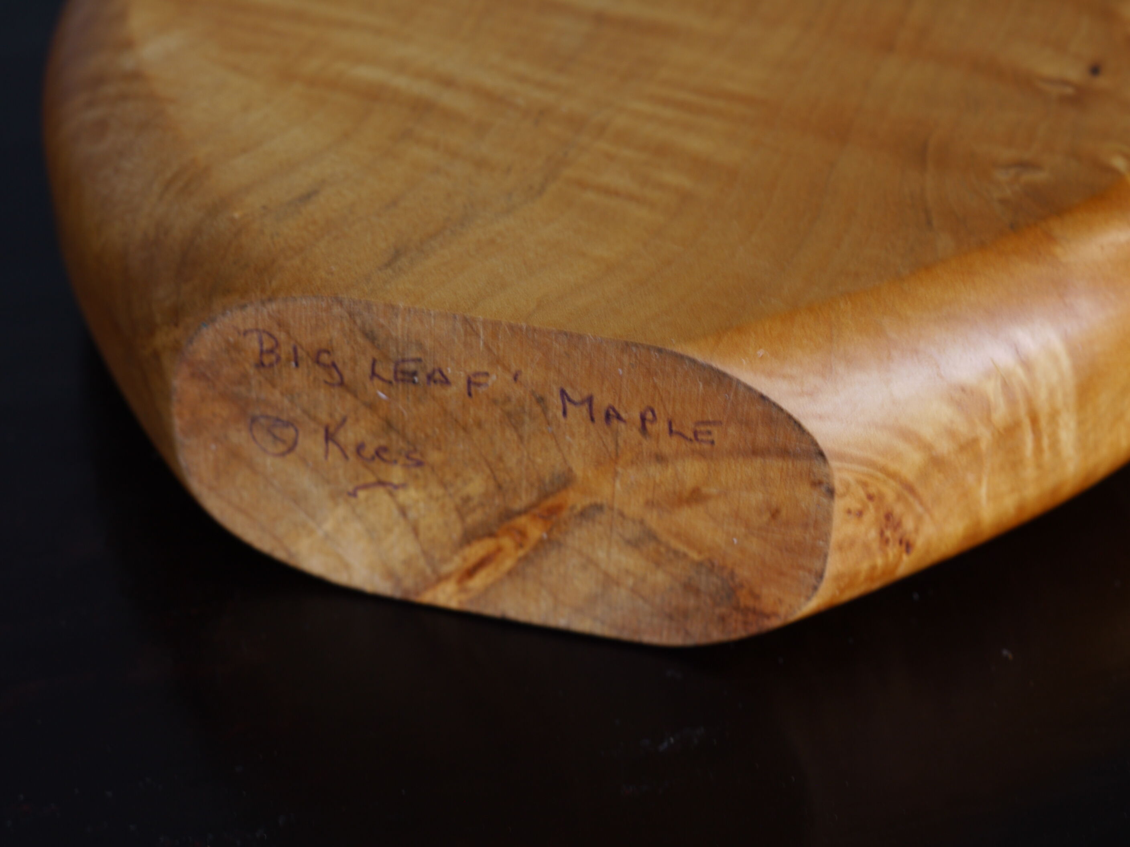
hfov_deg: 25.7
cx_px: 565
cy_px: 424
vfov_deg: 19.4
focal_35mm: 76
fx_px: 2481
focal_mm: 38
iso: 100
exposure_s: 1/25
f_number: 5.6
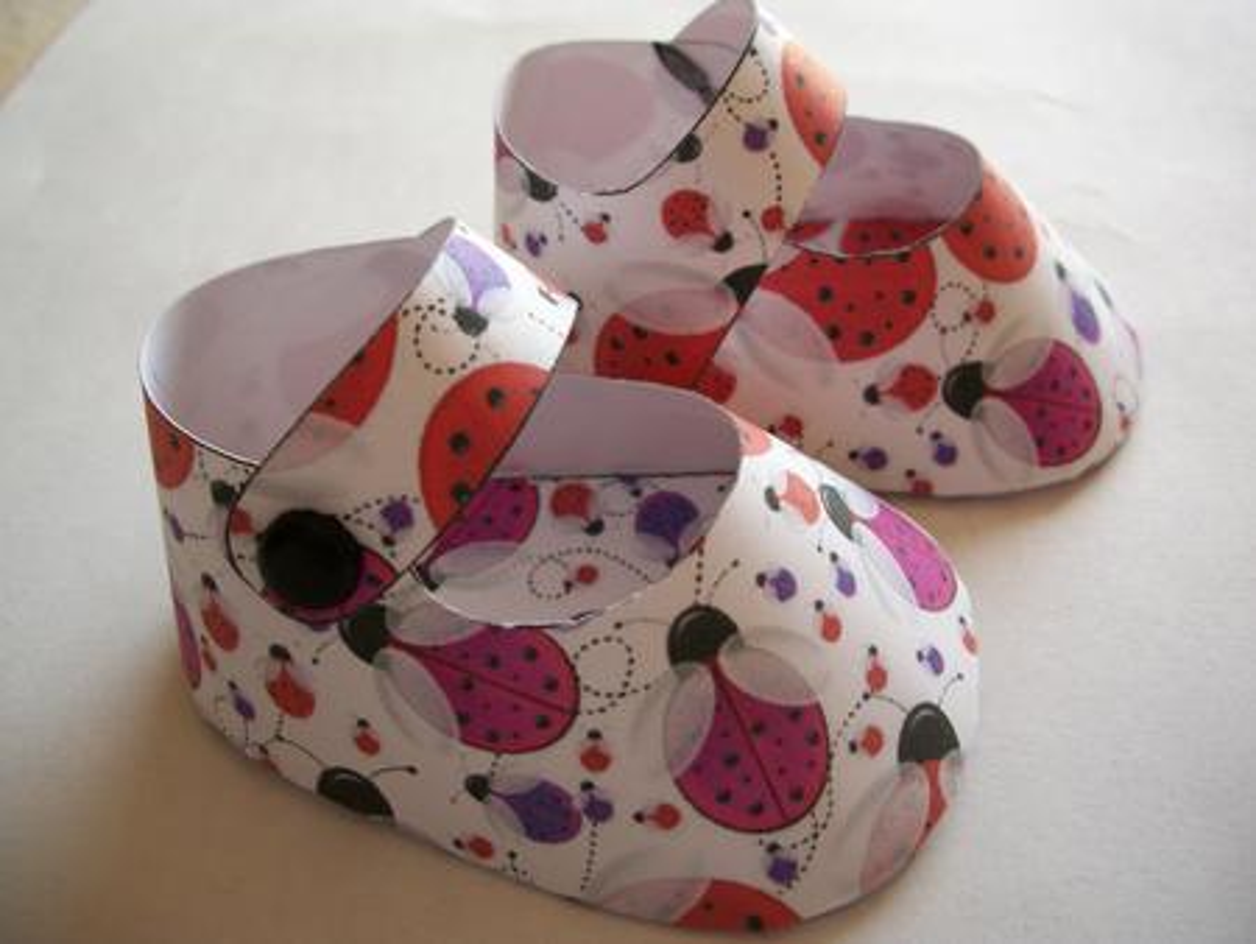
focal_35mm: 35
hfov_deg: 52.6
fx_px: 1271
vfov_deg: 40.7
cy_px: 472
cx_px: 628
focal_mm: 6.3
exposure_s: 1/60
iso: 89
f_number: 3.1
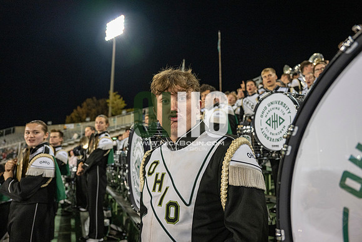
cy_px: 121
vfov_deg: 51.3
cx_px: 181
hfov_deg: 71.5
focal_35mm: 25
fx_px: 251
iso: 2000
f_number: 3.2
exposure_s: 1/500
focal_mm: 25
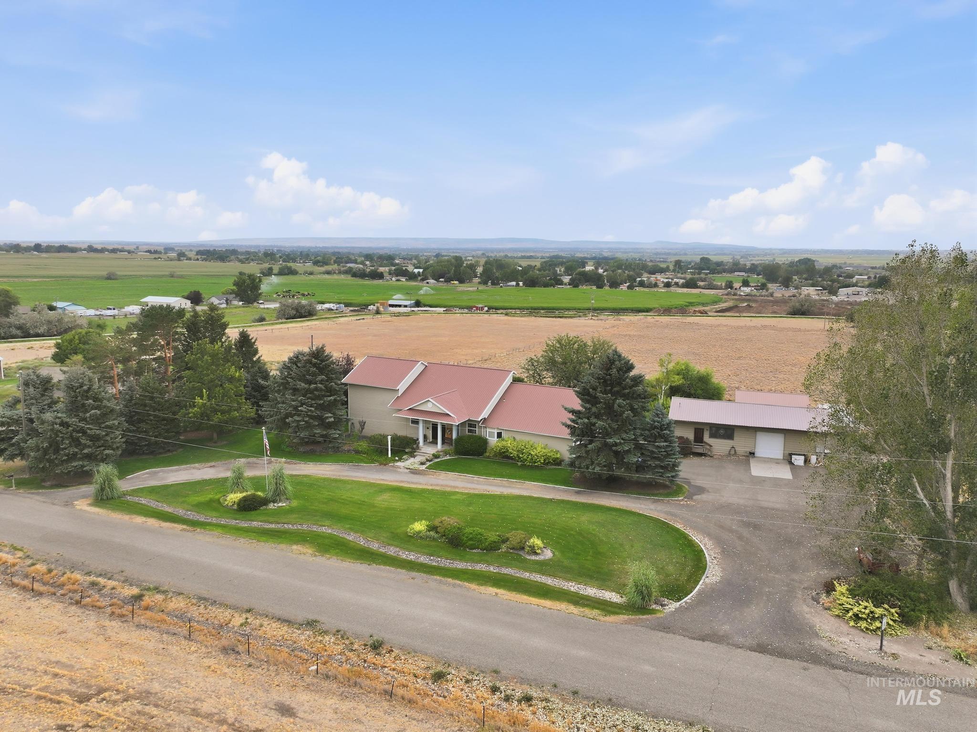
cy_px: 366
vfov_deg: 56.8
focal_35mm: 24
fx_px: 677
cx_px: 488
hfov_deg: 71.6
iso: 220
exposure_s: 1/2500
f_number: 2.8
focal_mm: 12.3
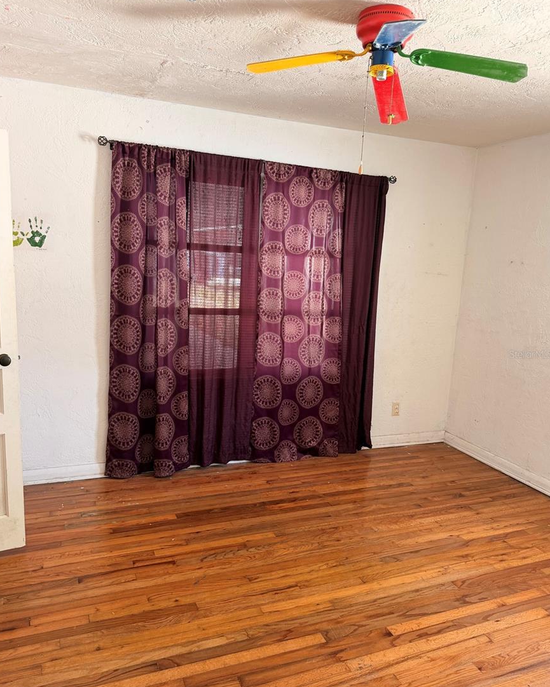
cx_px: 268
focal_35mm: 26
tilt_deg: -9.2
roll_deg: -2.3
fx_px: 529
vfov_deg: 66.0
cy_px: 354
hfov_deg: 54.9
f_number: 1.78
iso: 200
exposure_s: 1/67
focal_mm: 6.76
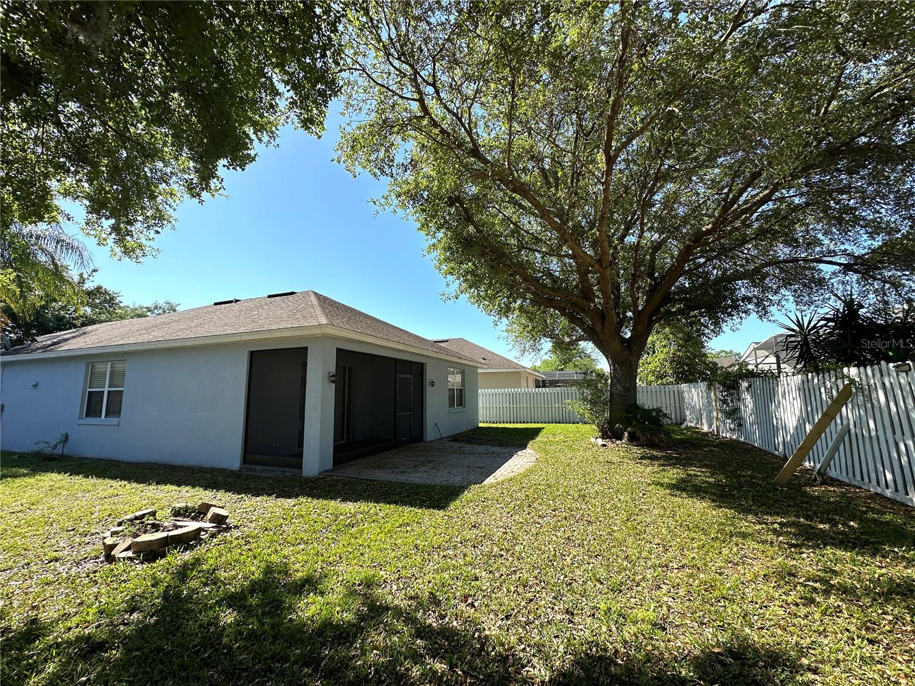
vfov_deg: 85.7
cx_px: 458
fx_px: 370
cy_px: 343
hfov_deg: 102.1
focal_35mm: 14
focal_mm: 2.22
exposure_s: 1/1221
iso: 50
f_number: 2.2
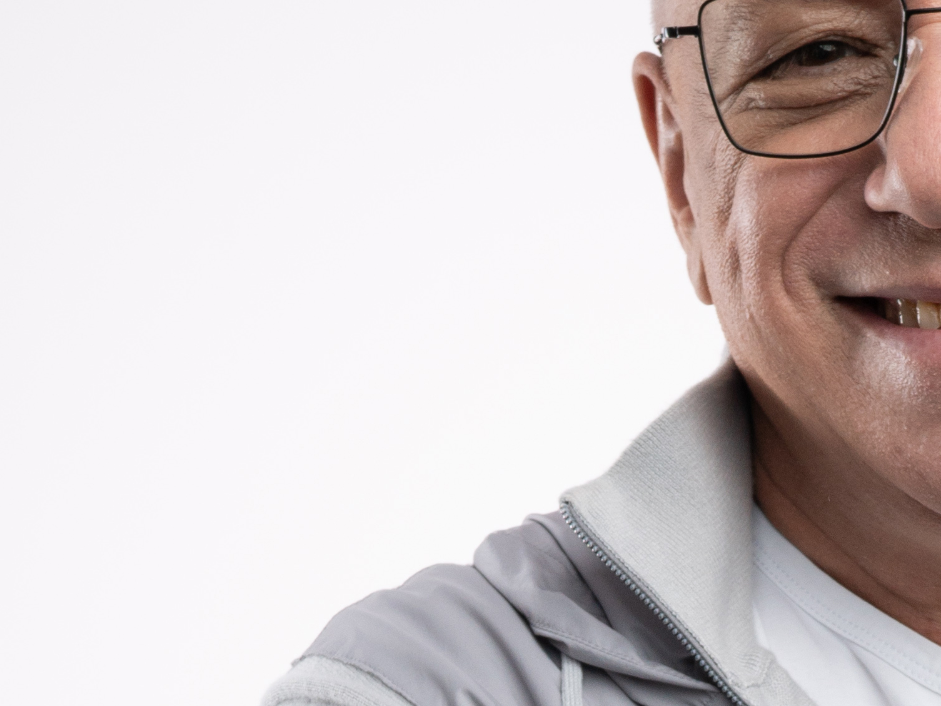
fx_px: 3752
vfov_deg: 10.5
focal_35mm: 138
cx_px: 1009
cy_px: 924
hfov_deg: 14.0
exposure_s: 1/160
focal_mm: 24
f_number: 8
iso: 200
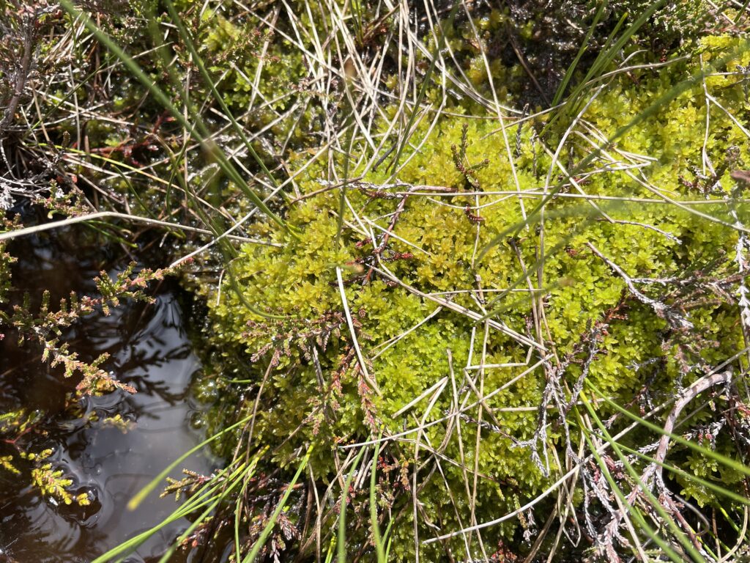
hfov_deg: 67.3
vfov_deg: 53.1
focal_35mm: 26
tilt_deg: -73.4
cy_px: 282
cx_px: 375
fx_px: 563
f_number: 1.6
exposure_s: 1/1887
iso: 32
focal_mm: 4.2
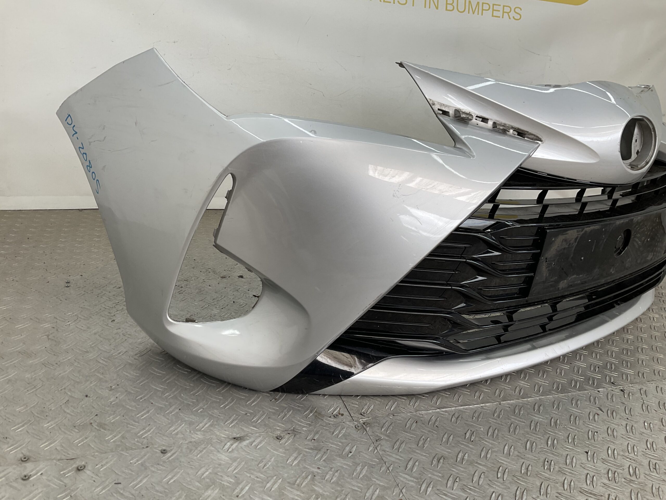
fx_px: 558
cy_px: 250
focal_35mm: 29
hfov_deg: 61.7
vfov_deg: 48.2
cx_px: 333
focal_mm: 3
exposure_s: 1/147
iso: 16
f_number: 1.8
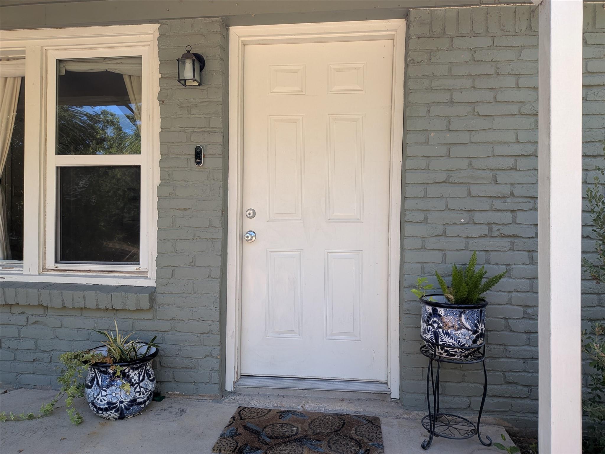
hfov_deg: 71.6
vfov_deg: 56.8
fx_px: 419
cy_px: 227
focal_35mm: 24
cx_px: 302
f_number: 1.7
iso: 31
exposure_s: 1/170
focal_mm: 4.53
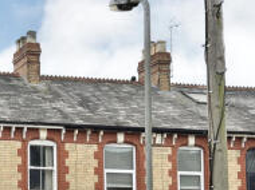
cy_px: 201
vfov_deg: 13.6
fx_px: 787
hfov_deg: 17.8
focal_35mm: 107
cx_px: -18
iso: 64
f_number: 1.78
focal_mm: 6.76
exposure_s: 1/1070
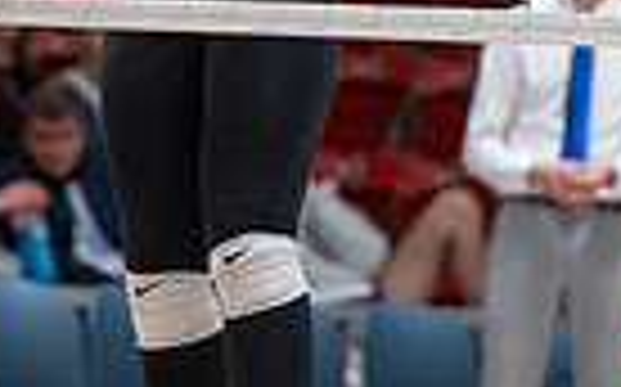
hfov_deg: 3.2
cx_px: 117
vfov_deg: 2.0
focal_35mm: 667
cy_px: -476
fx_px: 11279
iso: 8000
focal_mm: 140
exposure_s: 1/640
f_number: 2.8
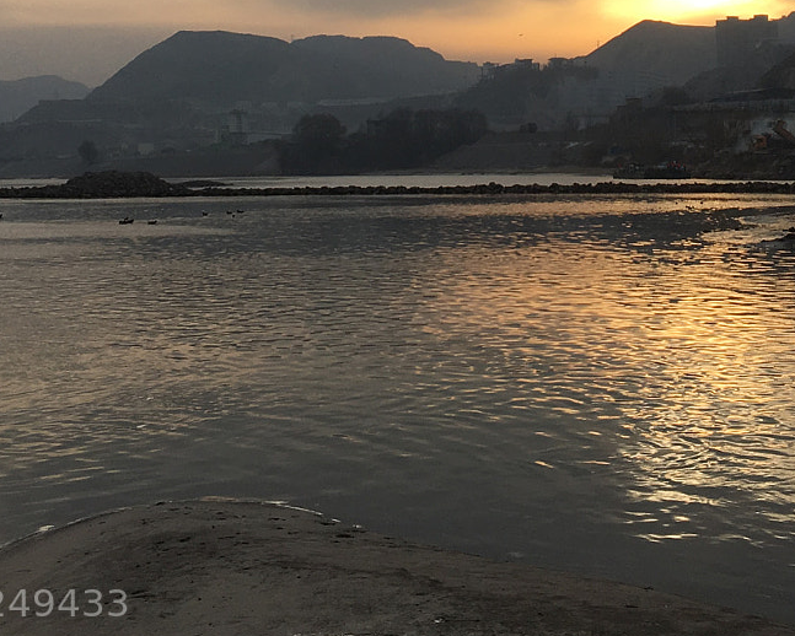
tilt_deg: +7.1
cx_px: 468
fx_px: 1648
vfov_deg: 20.9
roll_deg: -0.2
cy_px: -37
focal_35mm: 70
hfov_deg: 27.1
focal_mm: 4.15
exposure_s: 1/1099
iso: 25
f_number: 2.2
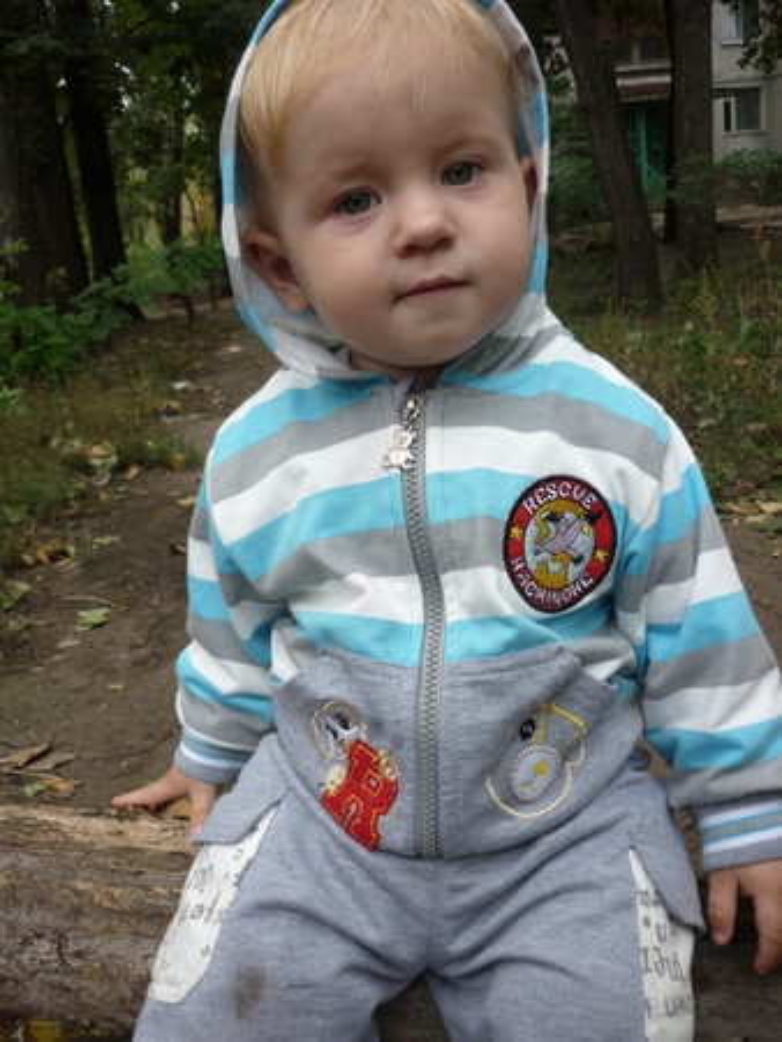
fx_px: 993
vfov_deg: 55.3
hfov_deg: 43.0
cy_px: 521
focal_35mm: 33
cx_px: 391
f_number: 2.8
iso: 80
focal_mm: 5.5
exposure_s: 1/60
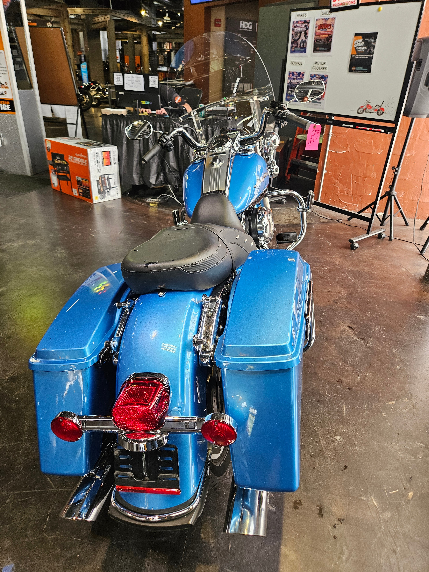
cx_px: 214
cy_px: 286
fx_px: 380
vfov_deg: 73.9
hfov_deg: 58.9
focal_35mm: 23
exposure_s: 1/120
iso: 250
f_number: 1.8
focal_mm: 5.4
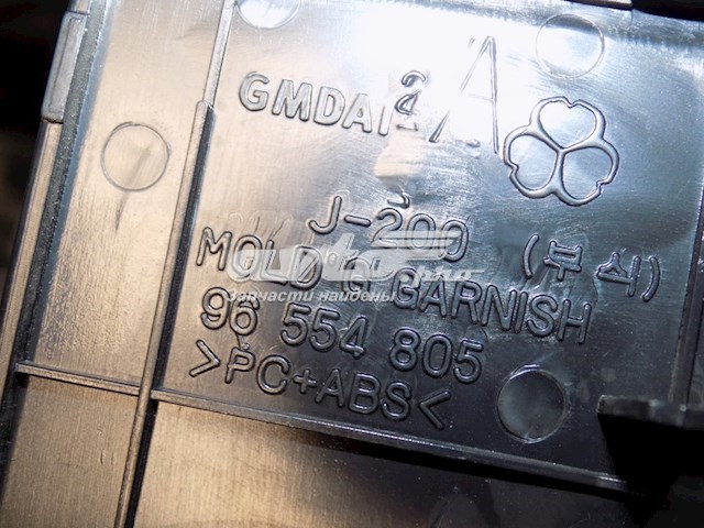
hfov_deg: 36.8
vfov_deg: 28.0
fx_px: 1058
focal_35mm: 52
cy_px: 264
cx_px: 352
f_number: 3.9
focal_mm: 9.3
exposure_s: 1/30
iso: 220
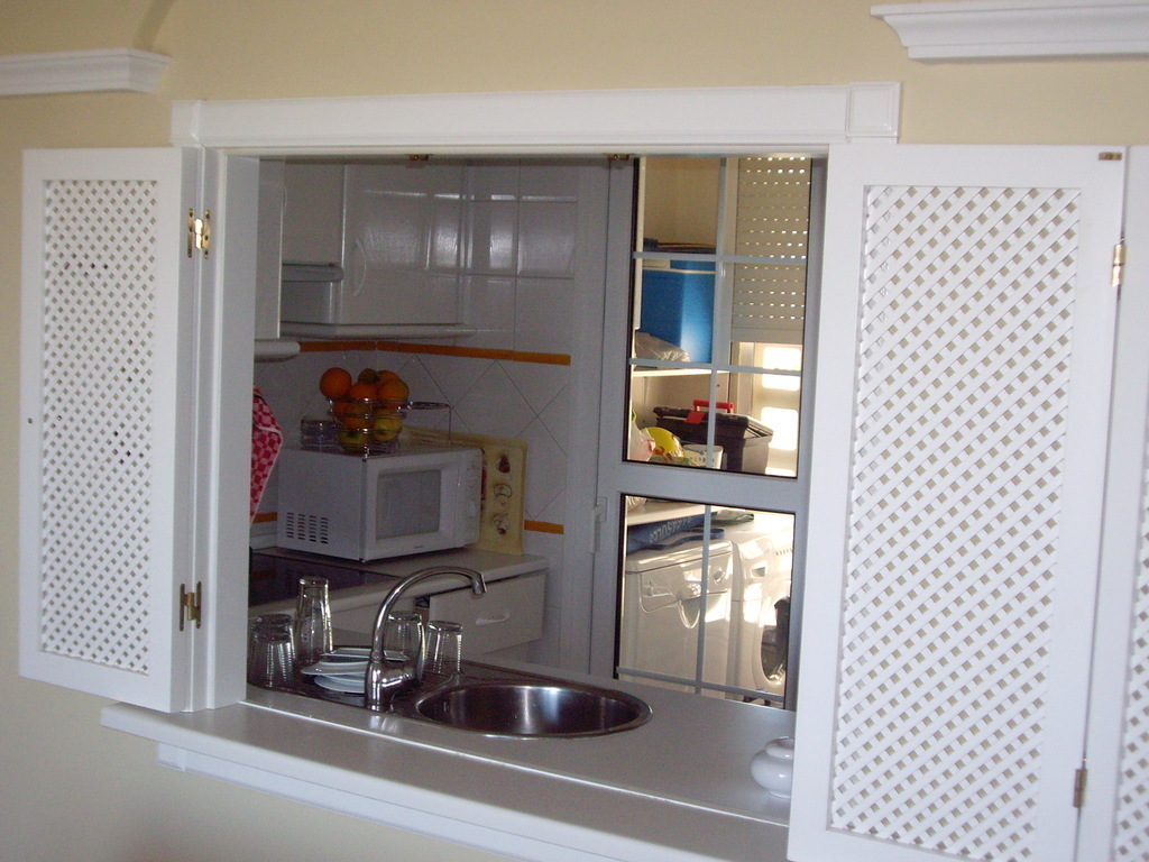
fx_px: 1826
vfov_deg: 26.6
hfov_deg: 34.9
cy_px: 431
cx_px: 574
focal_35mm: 55
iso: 200
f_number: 3.3
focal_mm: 9
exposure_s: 1/60
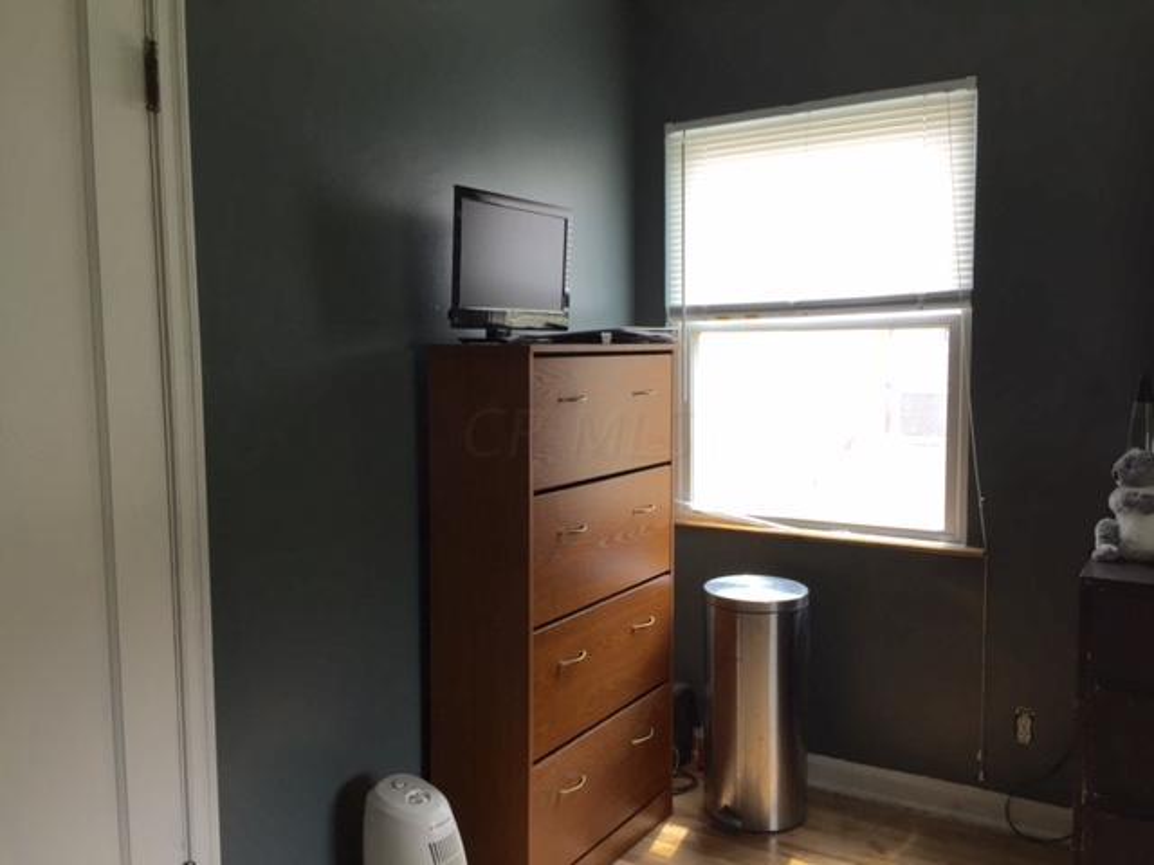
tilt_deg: -3.6
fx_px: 967
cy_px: 432
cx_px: 577
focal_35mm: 29
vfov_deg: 48.2
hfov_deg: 61.7
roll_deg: +0.4
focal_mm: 4.15
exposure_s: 1/60
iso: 32
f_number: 2.2
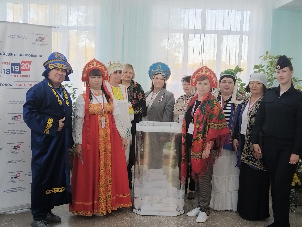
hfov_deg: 41.2
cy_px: 114
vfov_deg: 31.5
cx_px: 151
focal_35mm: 46
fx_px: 401
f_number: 1.9
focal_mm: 4.95
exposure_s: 1/50
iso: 999
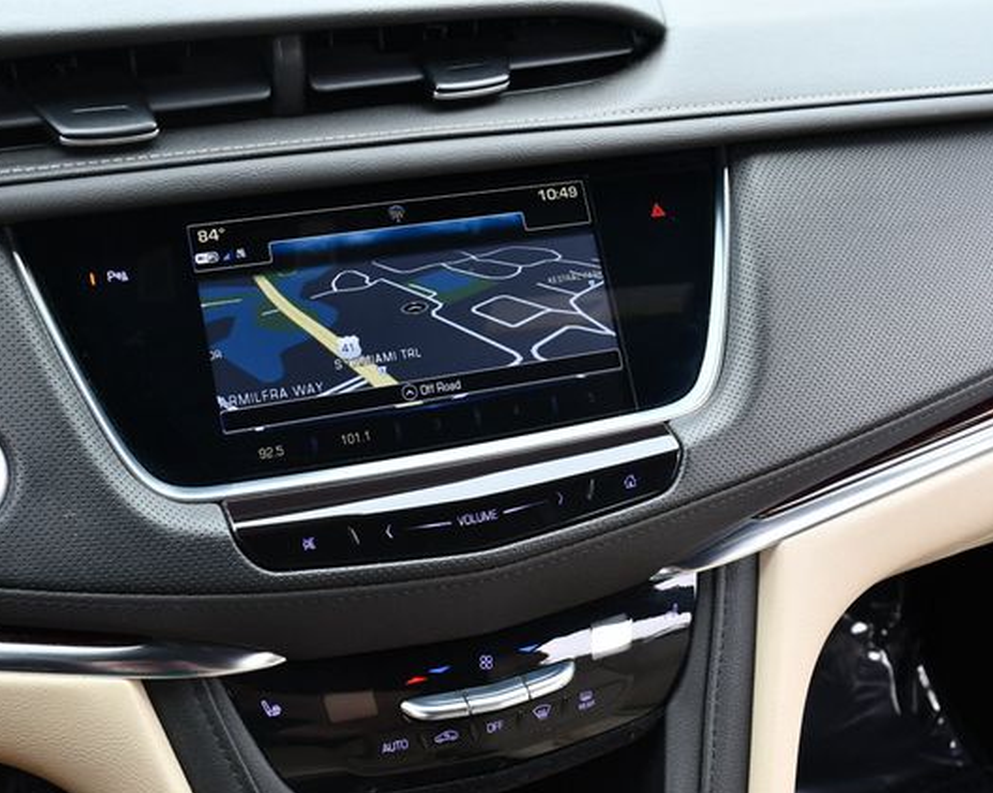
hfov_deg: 44.6
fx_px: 1205
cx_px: 408
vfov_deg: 36.5
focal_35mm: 41
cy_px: 398
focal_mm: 18
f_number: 5
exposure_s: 1/250
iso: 400
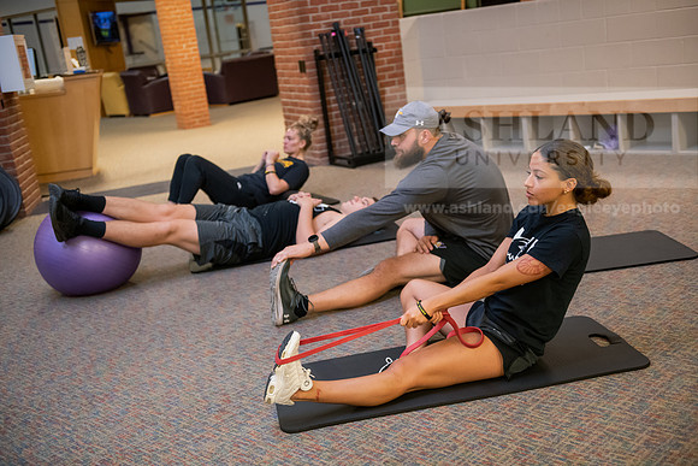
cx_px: 349
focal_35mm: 45
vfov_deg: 29.9
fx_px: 873
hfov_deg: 43.6
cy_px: 233
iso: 1600
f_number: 2.8
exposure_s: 1/160
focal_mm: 45
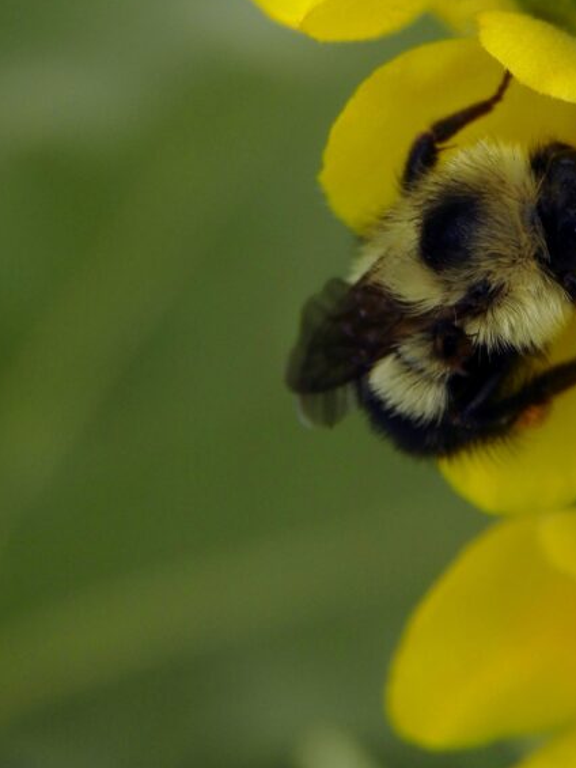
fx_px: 3415
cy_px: 160
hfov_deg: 9.6
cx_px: 509
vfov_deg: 12.8
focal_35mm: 154
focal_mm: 15.2
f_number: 4
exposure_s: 1/500
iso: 125
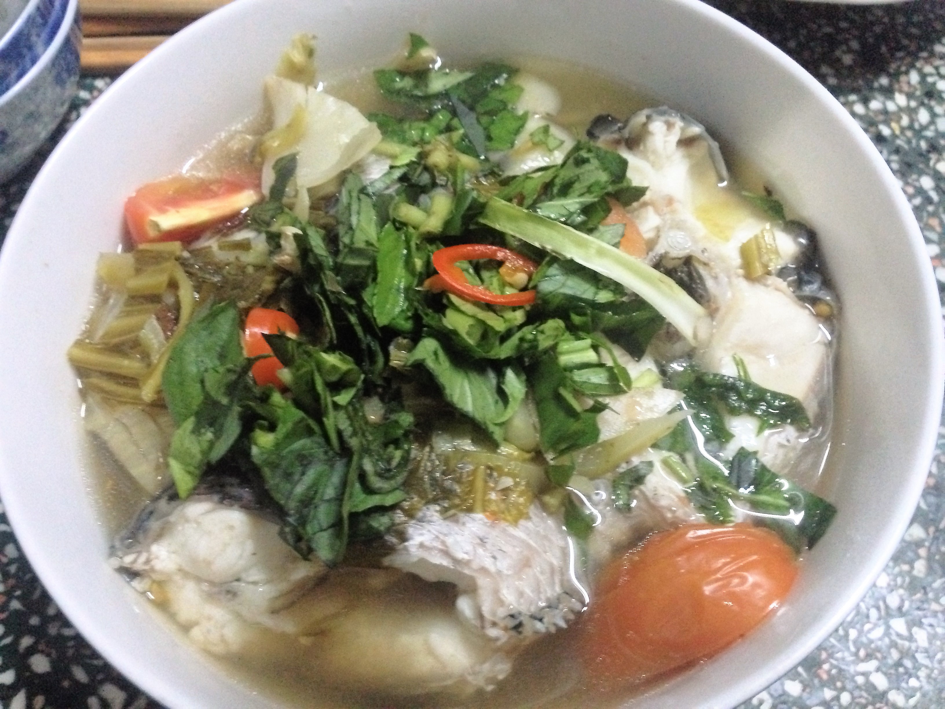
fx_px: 901
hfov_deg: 55.4
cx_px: 472
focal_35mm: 33
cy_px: 354
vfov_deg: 42.9
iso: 800
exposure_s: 1/15
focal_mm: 4.12
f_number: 2.4
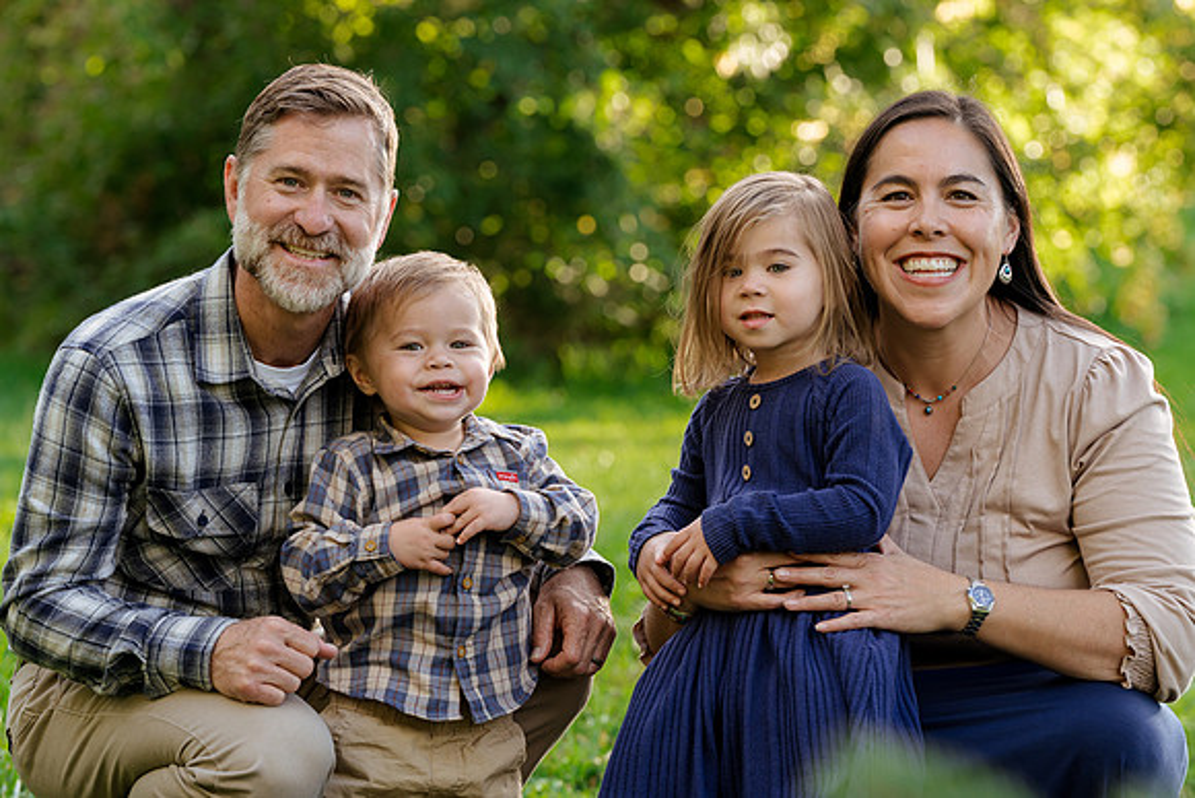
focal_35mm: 132
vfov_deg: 10.4
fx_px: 4382
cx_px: 598
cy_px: 399
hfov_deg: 15.5
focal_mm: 132
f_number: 5.6
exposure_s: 1/200
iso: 640
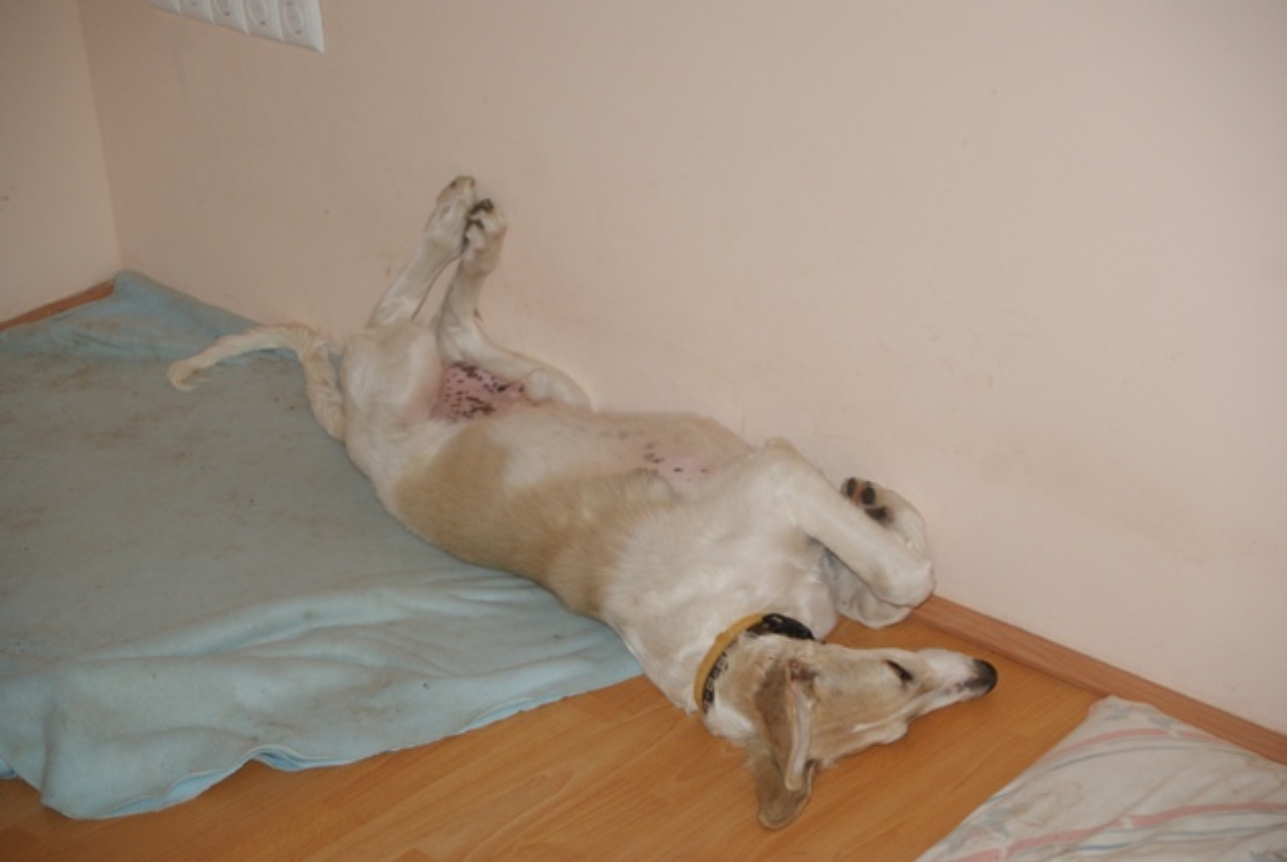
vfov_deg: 18.2
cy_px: 431
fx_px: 2685
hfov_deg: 27.0
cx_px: 644
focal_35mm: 75
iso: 400
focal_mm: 50
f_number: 5.6
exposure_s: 1/80
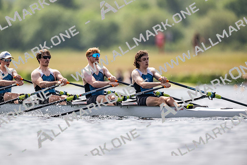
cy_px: 82
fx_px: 4117
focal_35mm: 600
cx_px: 124
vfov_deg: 2.3
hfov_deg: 3.4
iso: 160
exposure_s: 1/2500
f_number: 4
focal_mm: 600
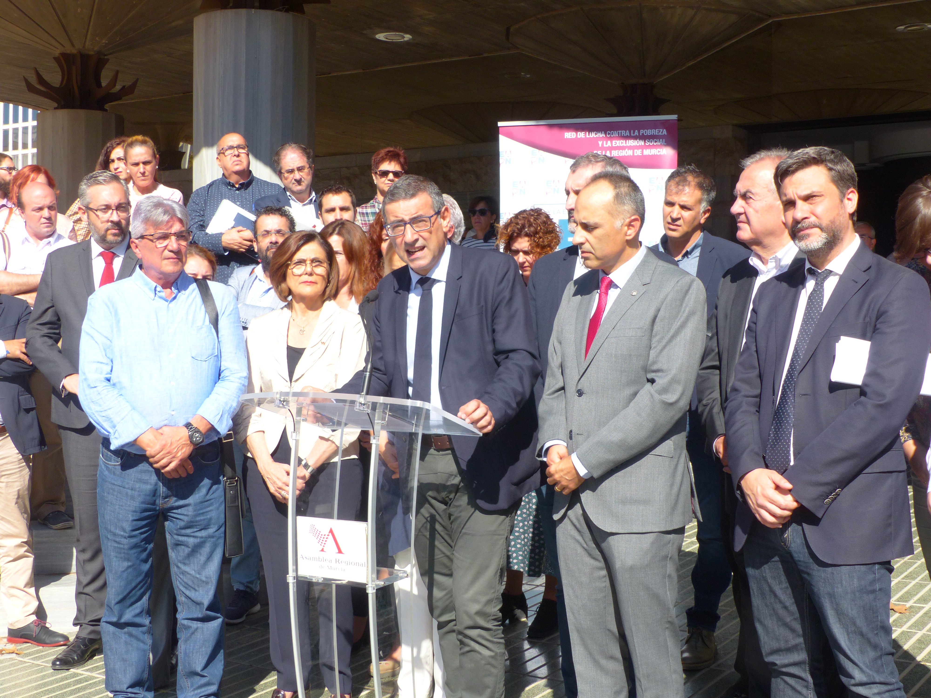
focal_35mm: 50
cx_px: 466
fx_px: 1345
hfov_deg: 38.2
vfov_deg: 29.1
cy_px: 349
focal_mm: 9.1
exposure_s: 1/640
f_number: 4
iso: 100
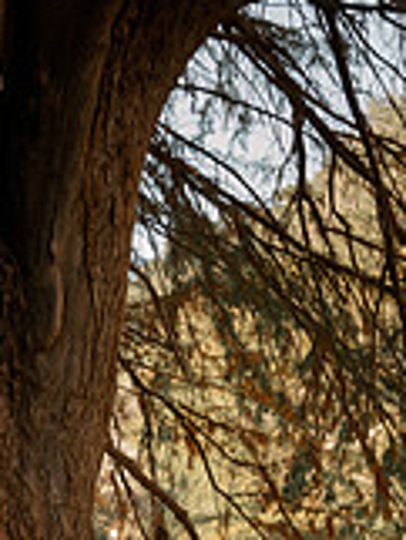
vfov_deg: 22.1
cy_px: 609
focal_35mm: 83
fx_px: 1296
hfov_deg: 16.7
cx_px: -134
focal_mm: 24
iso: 80
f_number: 2.8
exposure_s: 1/100
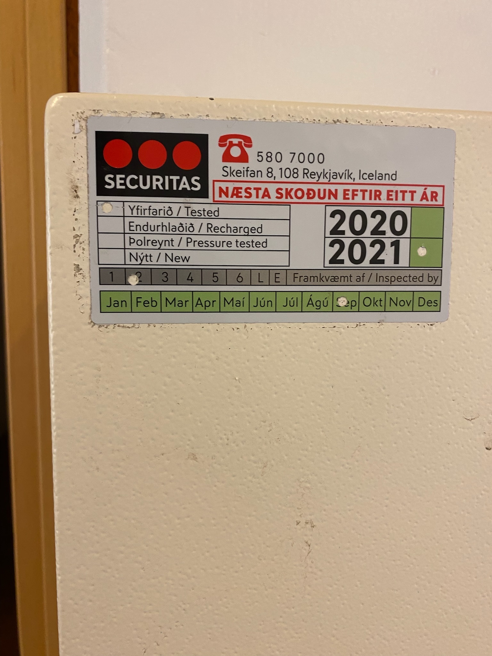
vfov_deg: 67.3
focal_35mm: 26
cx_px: 246
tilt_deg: -6.2
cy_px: 328
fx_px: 493
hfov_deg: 53.1
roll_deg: -1.1
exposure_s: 1/50
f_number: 1.8
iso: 160
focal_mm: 4.25
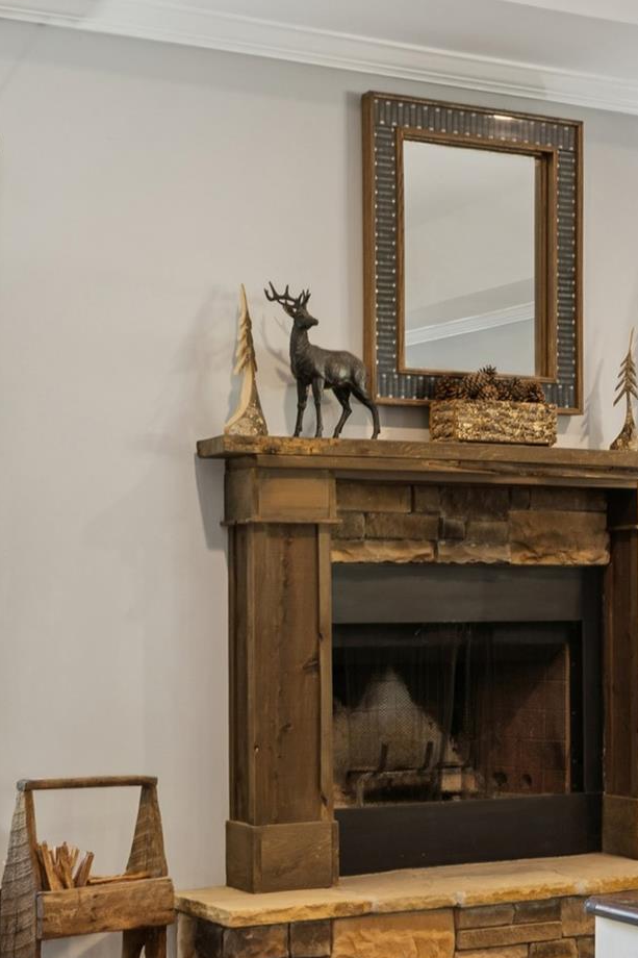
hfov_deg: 19.4
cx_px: 545
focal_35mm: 69
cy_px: 577
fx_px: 1835
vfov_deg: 29.2
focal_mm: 31
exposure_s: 1/4
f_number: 7.1
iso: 160
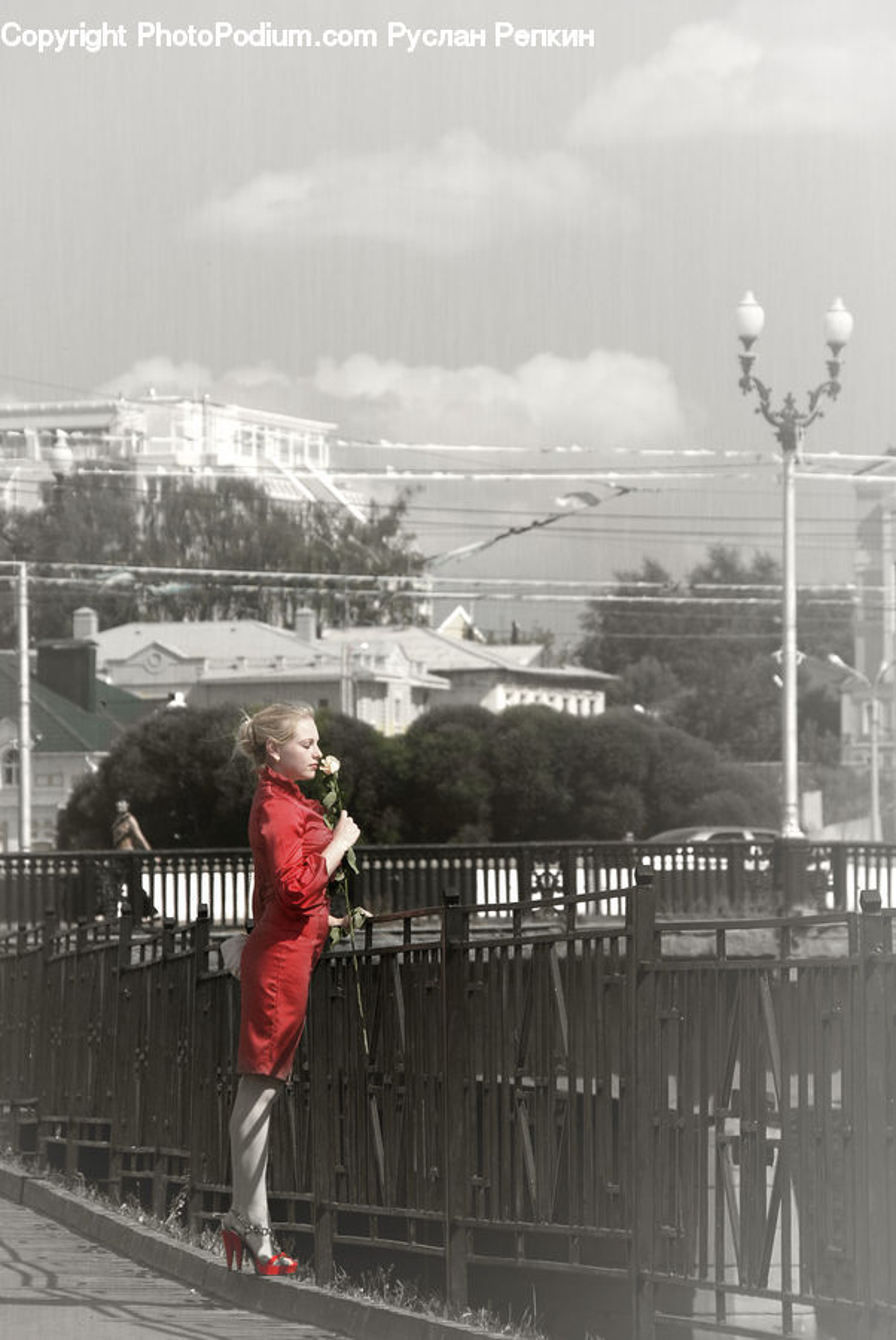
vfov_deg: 10.1
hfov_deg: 6.8
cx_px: 448
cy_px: 670
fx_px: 7542
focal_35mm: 202
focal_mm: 135
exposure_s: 1/350
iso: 320
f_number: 10
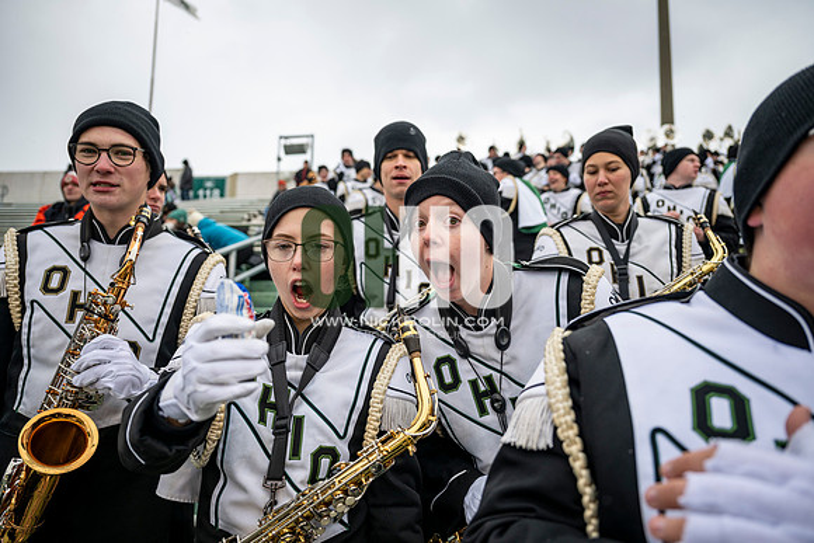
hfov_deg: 73.7
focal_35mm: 24
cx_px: 407
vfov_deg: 53.2
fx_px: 543
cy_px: 272
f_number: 2.8
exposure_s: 1/500
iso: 160
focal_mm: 24
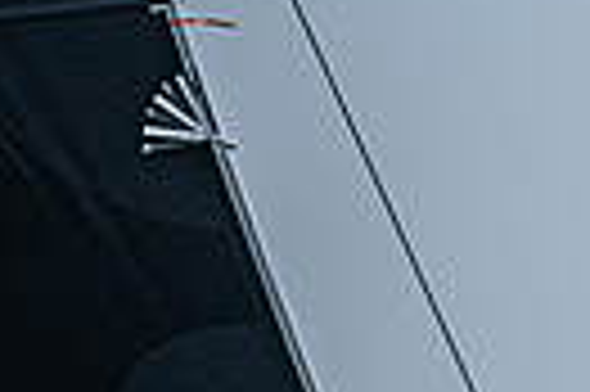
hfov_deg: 3.7
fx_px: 9035
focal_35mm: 552
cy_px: 1040
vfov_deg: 2.5
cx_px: 61
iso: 400
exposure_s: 1/5000
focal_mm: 100
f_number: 6.3
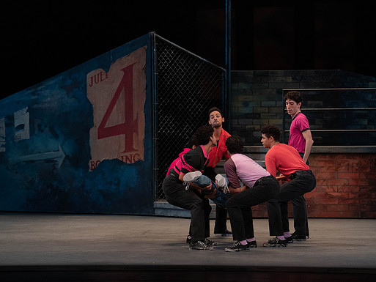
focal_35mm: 198
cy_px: 141
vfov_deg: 7.5
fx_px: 2151
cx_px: 183
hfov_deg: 10.0
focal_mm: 182
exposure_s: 1/400
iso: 3200
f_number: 4.5
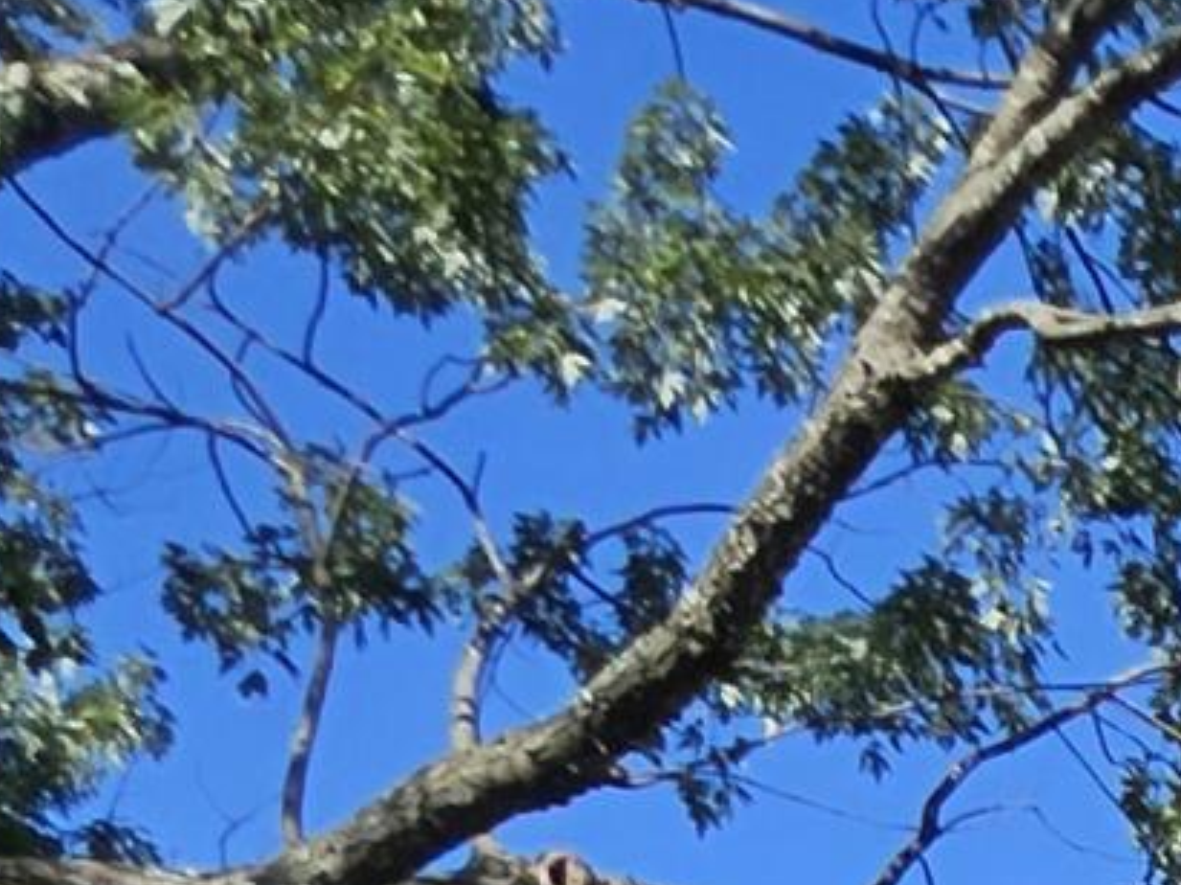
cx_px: 2704
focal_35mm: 95
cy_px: 2339
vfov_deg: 11.7
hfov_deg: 14.7
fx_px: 3240
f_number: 2.2
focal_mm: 1.74
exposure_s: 1/1000
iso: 32
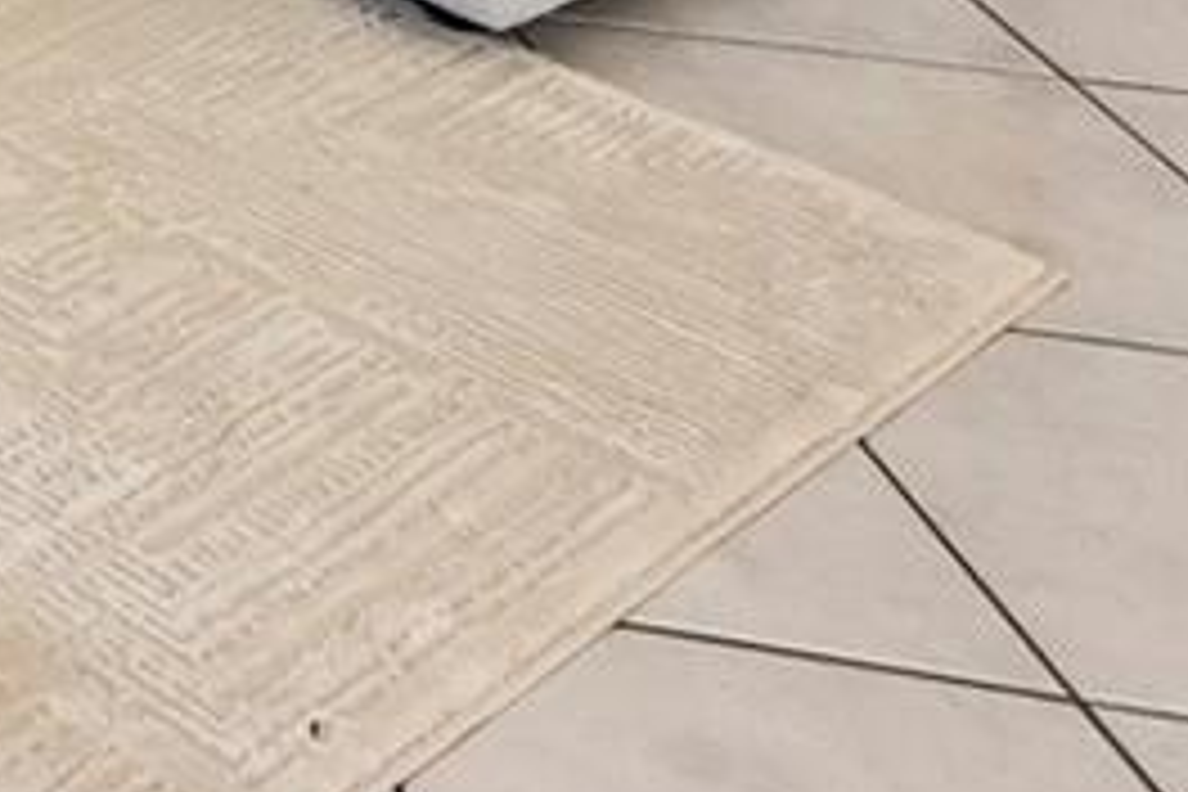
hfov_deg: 15.6
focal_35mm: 85
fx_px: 2805
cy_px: -1426
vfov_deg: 11.4
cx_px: -1512
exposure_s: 1/30
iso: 400
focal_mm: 14
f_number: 8
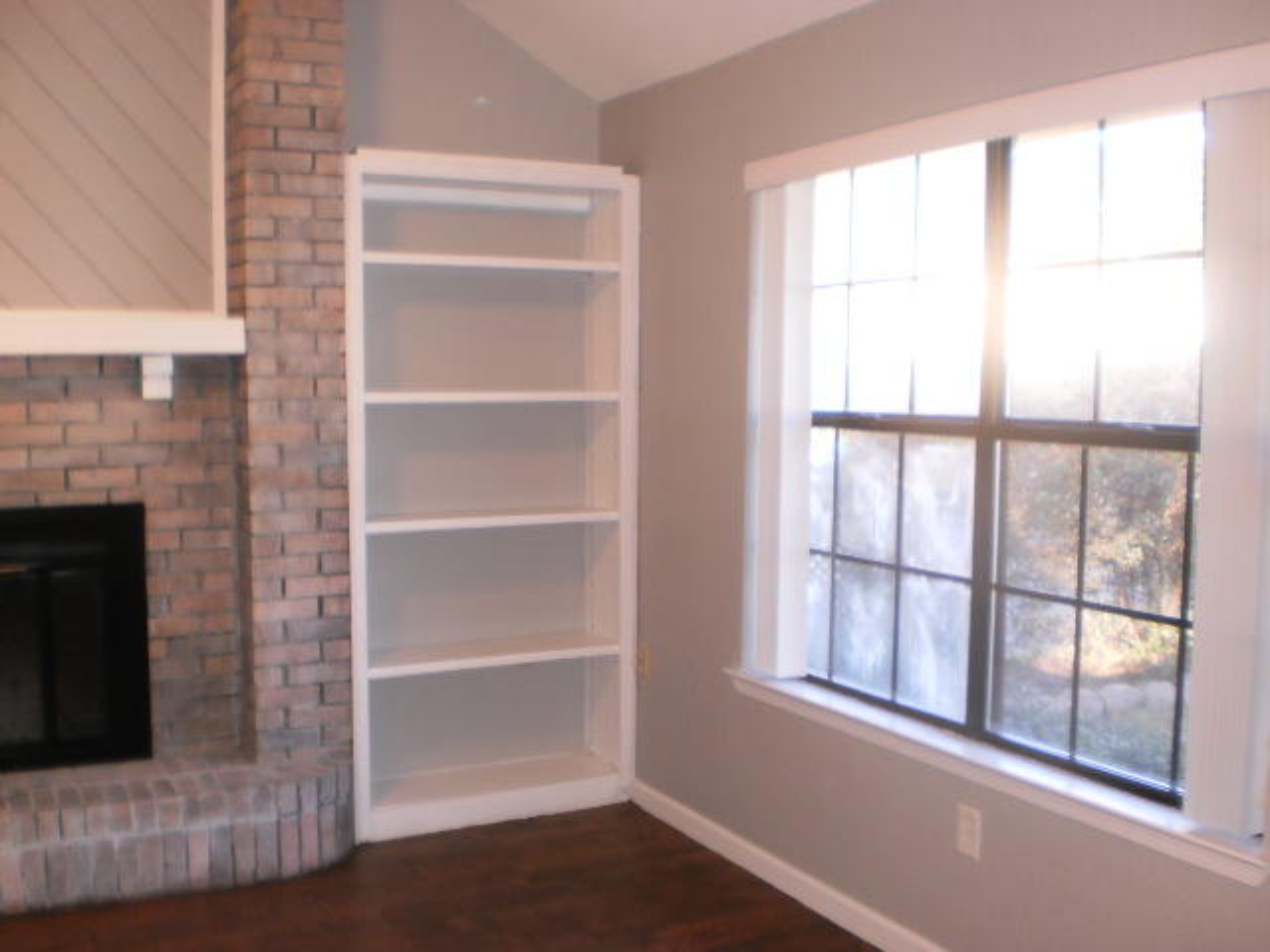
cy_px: 476
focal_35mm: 36
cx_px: 635
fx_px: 1321
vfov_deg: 39.7
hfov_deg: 51.4
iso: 160
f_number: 3.1
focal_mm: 6.3
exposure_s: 1/30
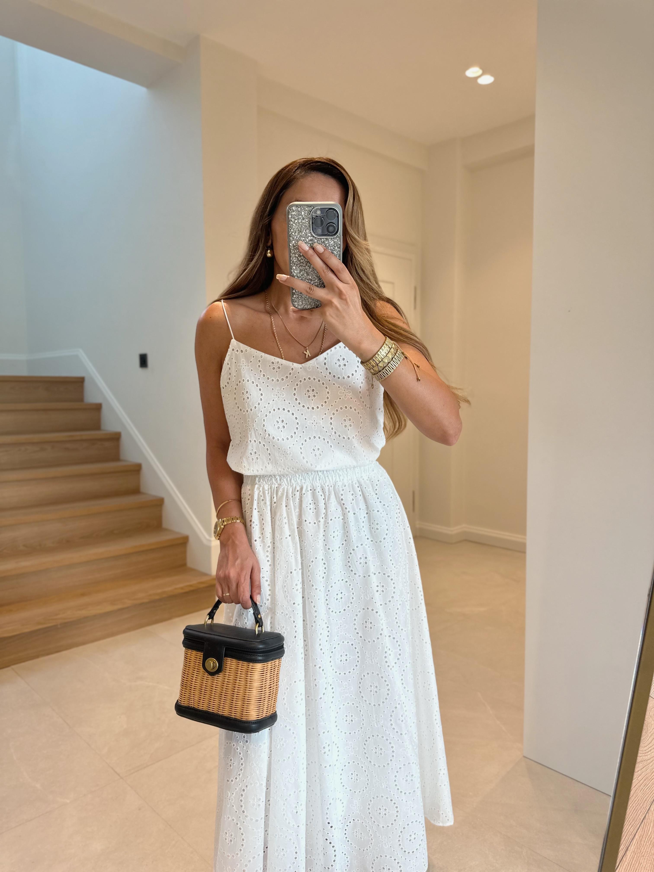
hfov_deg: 56.8
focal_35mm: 24
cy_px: 436
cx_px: 327
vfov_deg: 71.6
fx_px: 605
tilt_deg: -32.5
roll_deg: -0.3
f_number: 1.78
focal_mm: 6.86
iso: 100
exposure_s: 1/100
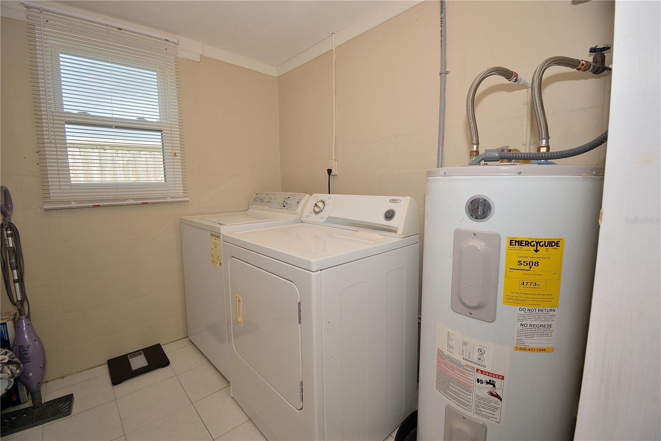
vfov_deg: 77.3
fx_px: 275
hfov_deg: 100.4
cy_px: 220
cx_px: 330
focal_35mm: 15
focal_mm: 10
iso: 200
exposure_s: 1/160
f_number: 4.5
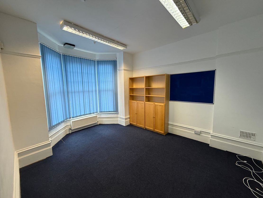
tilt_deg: -6.4
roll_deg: +1.2
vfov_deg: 85.7
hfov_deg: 102.1
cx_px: 132
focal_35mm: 14
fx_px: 106
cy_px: 99
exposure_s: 1/50
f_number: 2.2
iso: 200
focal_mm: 2.22
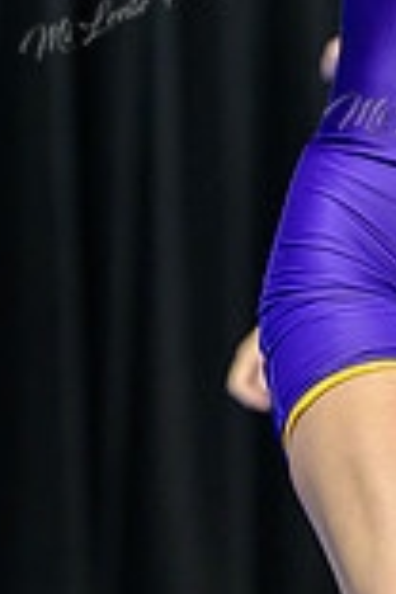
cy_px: -77
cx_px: 471
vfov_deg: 4.2
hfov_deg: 2.8
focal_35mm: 491
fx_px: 8101
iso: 3200
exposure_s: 1/800
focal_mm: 102
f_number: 2.8
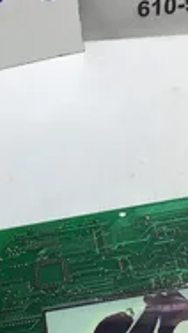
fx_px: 637
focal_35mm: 72
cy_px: 195
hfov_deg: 16.8
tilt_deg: -44.1
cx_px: 69
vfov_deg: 29.3
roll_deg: +7.4
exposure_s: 1/169
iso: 25
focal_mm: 3.3
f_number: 2.4
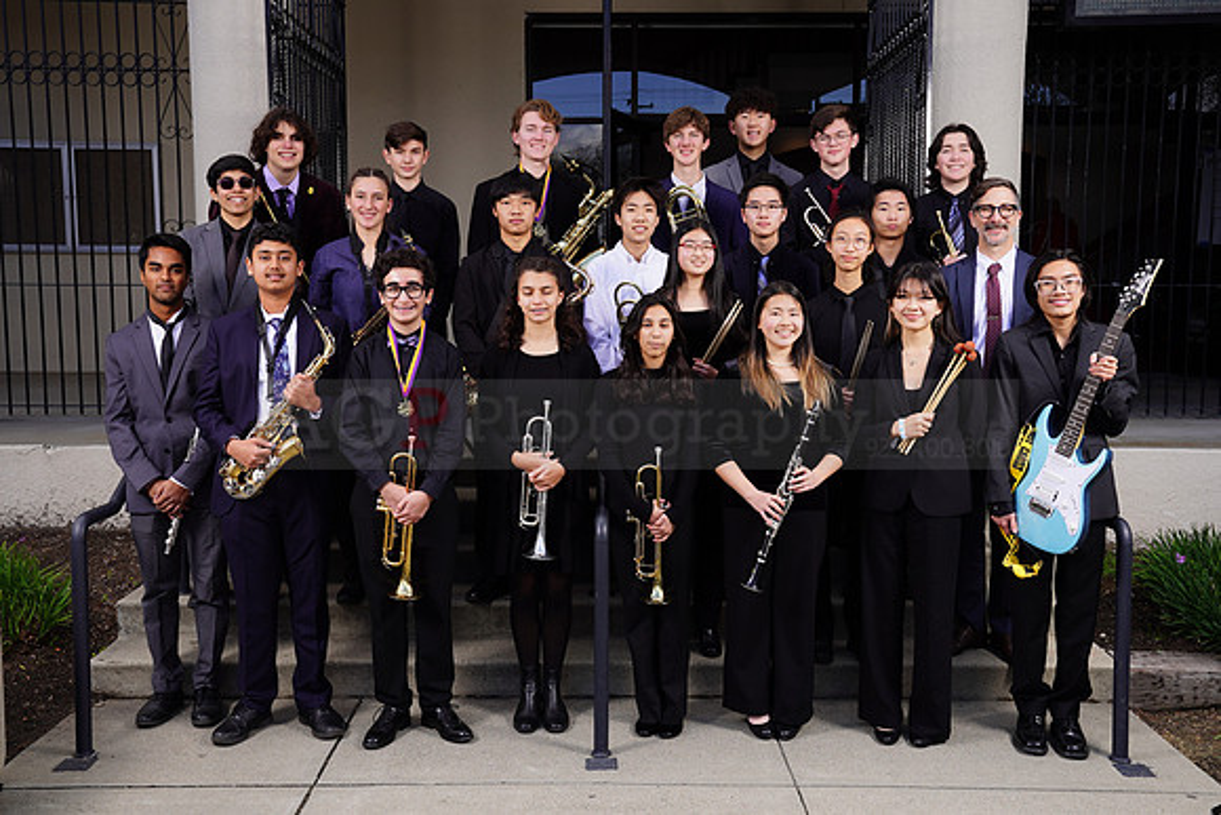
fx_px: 1255
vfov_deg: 36.0
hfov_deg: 51.9
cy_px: 408
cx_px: 610
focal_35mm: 37
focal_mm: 37
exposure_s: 1/200
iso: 100
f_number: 7.1
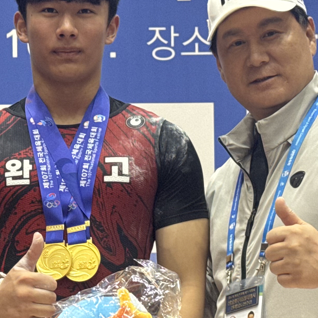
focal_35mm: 140
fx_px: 1455
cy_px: 209
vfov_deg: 12.5
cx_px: 74
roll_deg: +0.5
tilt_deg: +5.4
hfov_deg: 12.4
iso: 160
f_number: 1.78
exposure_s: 1/60
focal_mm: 6.76
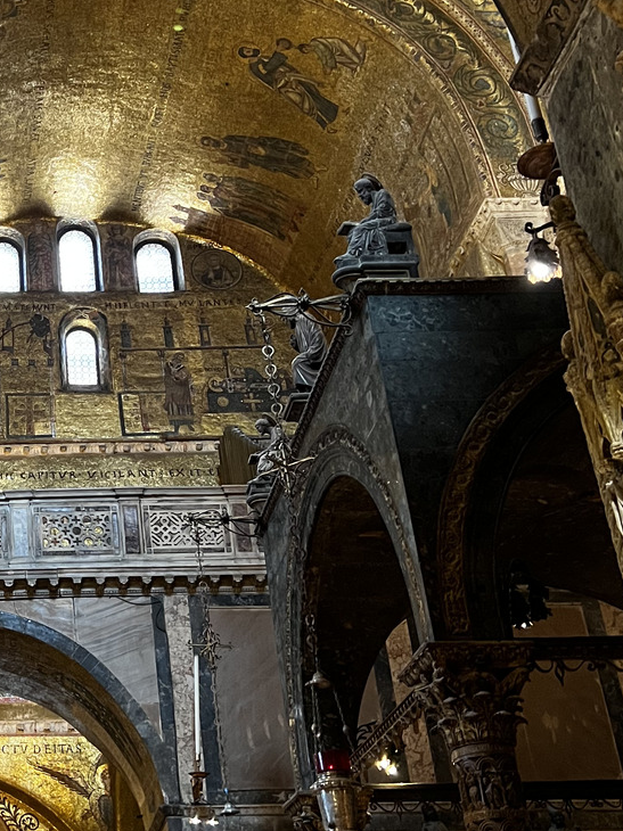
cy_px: 326
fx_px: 1369
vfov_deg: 33.7
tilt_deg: +30.7
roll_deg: +2.0
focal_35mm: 57
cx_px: -16
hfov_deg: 24.4
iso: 500
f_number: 1.5
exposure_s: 1/50
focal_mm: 5.7
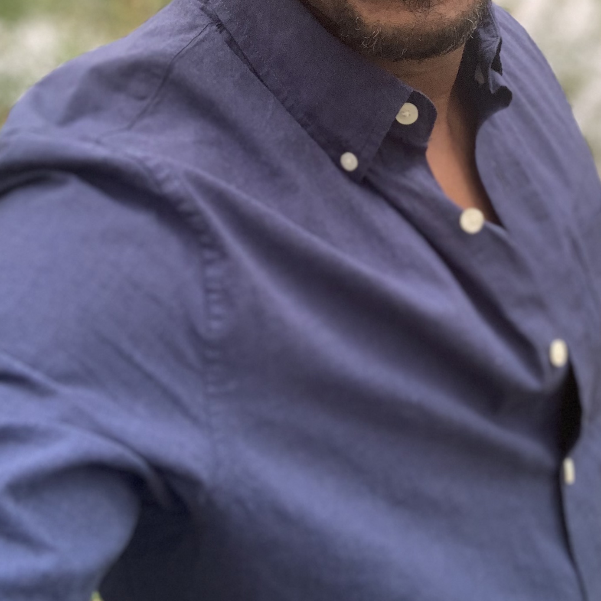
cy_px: 66
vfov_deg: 26.4
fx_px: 1237
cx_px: 366
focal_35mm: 63
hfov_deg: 27.2
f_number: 2.2
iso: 64
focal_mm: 2.87
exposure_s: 1/113
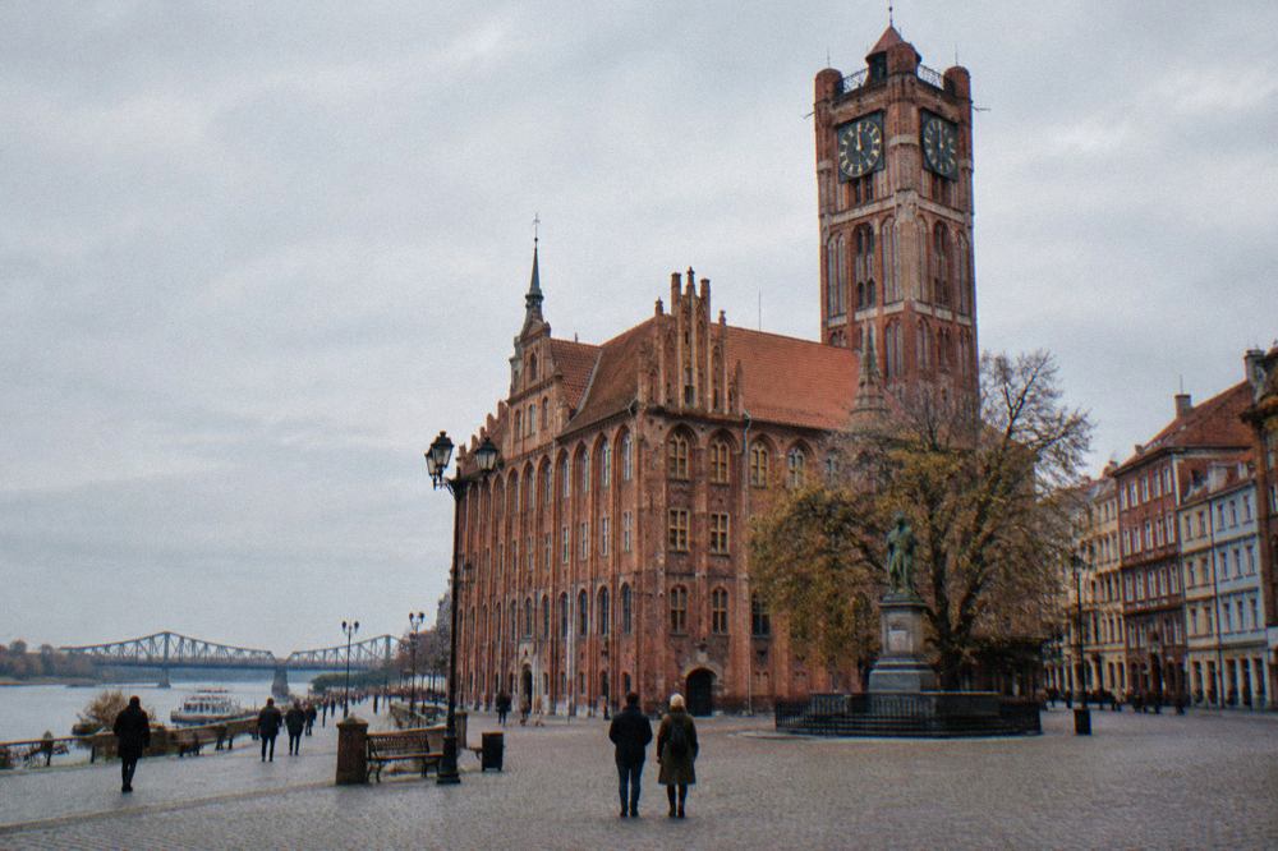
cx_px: 639
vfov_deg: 35.9
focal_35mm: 37
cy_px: 426
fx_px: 1313
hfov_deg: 51.9
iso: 100
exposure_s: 1/160
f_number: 11
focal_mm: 37
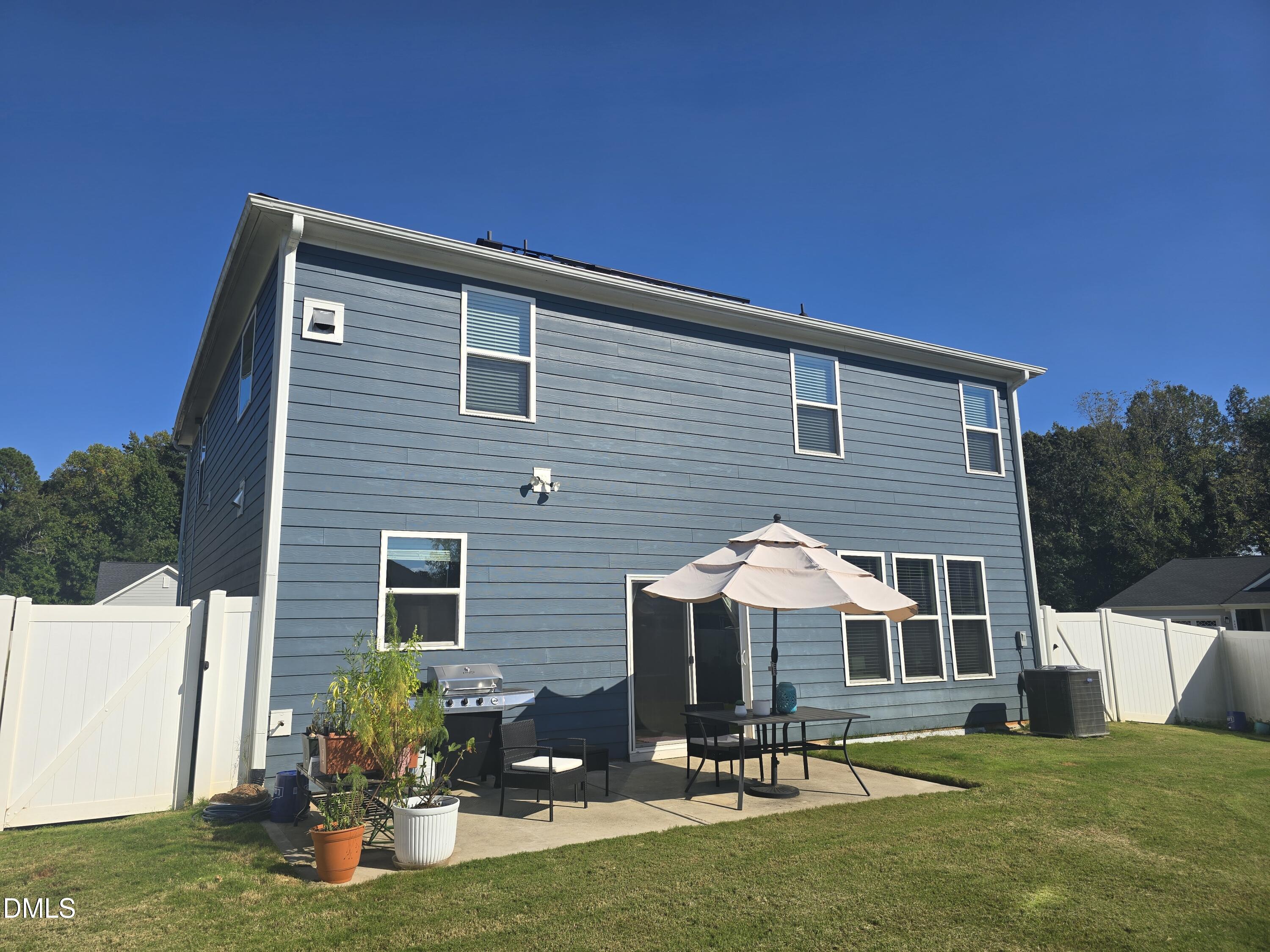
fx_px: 844
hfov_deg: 73.9
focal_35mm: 23
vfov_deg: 58.9
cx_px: 635
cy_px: 476
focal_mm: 6.3
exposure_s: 1/1225
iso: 12
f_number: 1.7
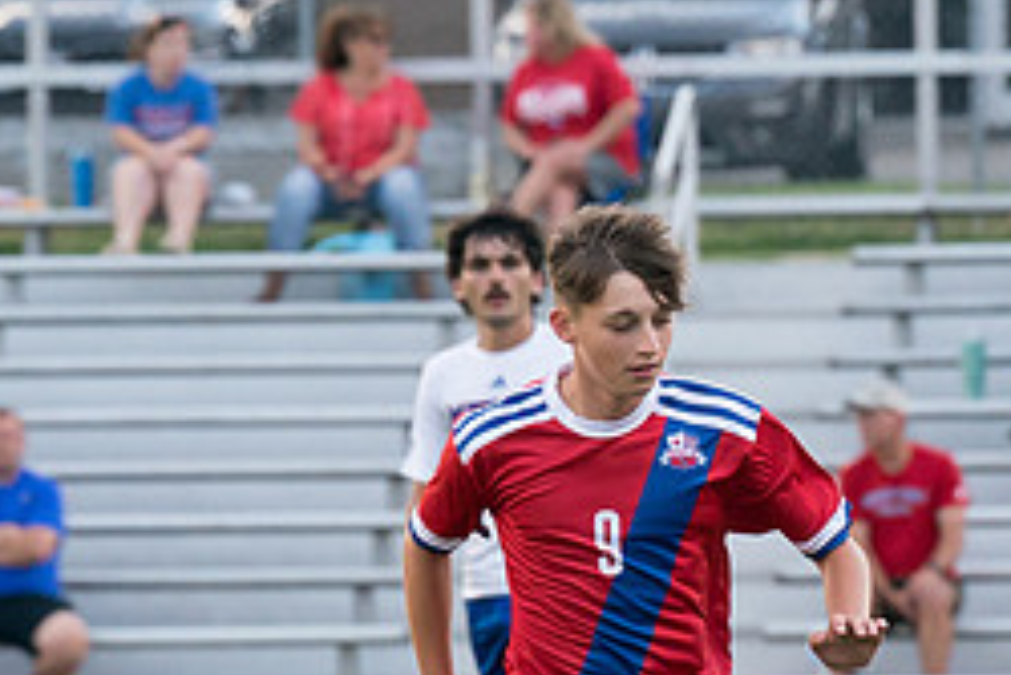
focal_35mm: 612
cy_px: 599
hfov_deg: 3.4
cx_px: 670
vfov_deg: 2.2
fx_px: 17196
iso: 1600
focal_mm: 142
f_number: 4
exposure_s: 1/1250
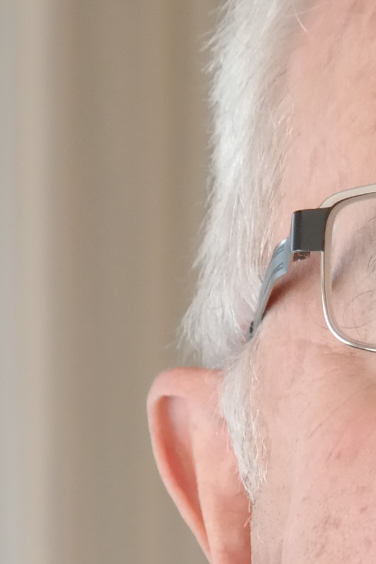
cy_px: 955
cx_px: 610
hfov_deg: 4.7
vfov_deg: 6.9
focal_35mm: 291
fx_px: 4562
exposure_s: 1/60
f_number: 4.5
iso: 800
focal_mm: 35
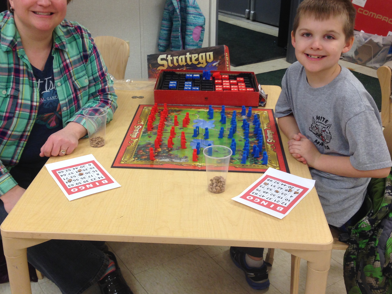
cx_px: 190
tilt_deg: -23.3
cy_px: 113
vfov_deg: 32.1
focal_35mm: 45
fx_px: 510
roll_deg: -1.7
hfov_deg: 42.1
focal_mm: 4.12
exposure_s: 1/40
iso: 64
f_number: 2.4
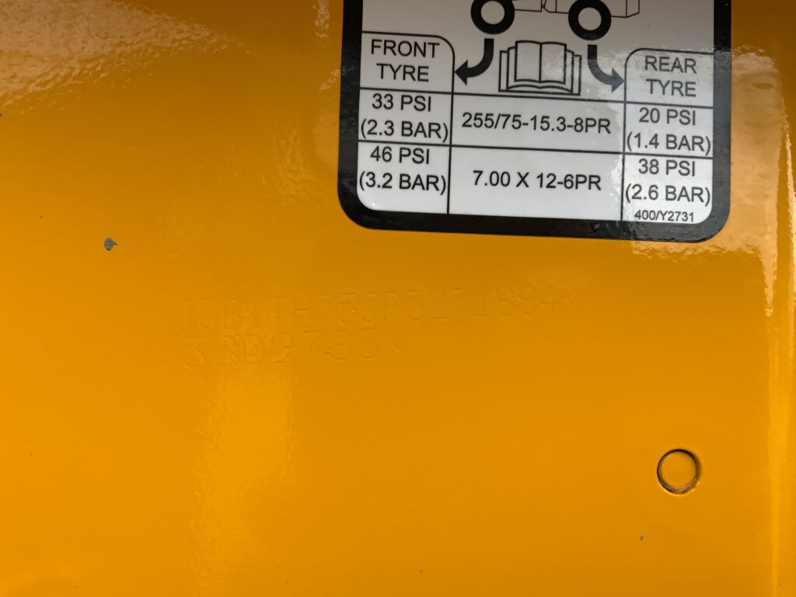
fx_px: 667
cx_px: 398
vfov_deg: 48.2
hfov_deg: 61.7
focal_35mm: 29
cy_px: 298
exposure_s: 1/284
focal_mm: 3
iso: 16
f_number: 1.8
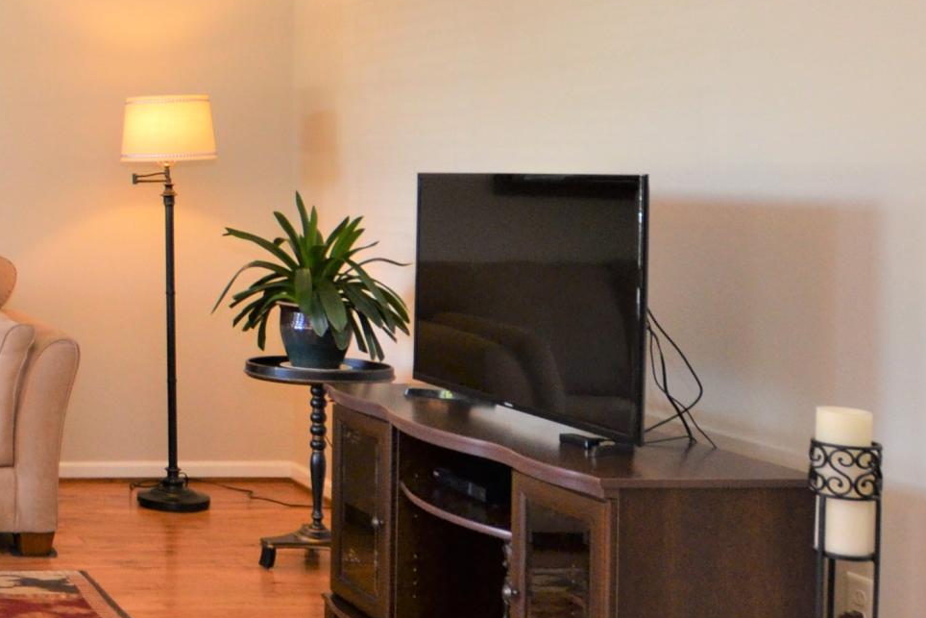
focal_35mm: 56
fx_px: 1441
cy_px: 136
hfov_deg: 29.3
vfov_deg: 23.9
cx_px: -253
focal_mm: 12
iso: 400
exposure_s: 1/60
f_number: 3.5
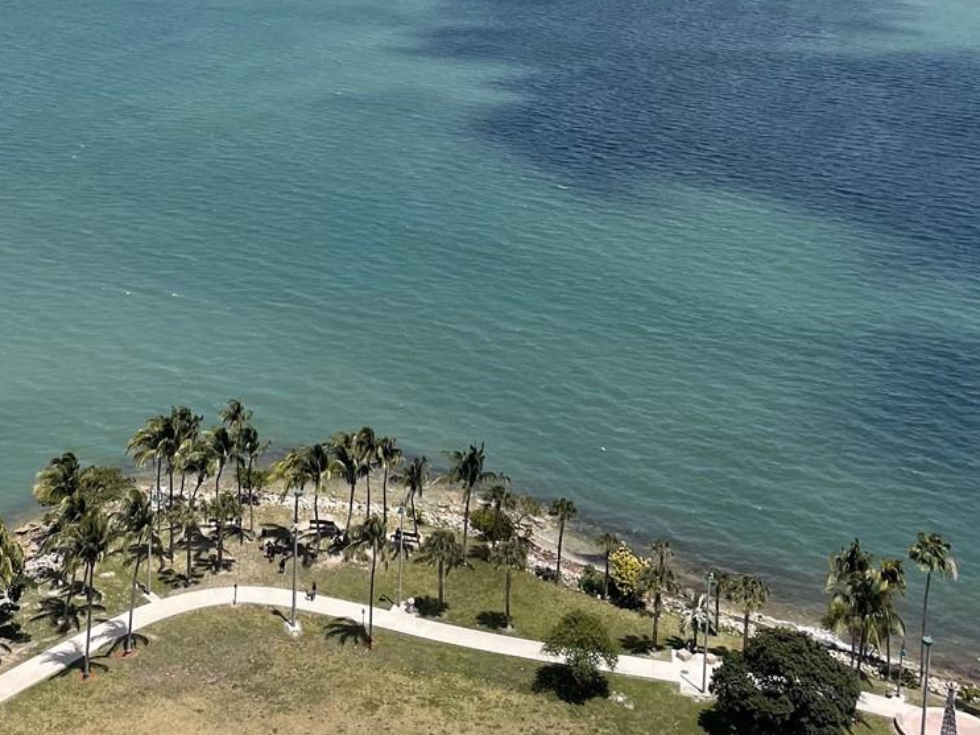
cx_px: 332
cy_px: -29
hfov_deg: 34.1
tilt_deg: -5.6
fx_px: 1585
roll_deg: -1.1
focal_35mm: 56
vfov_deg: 24.7
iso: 32
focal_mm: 4.2
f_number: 1.6
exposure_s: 1/4292
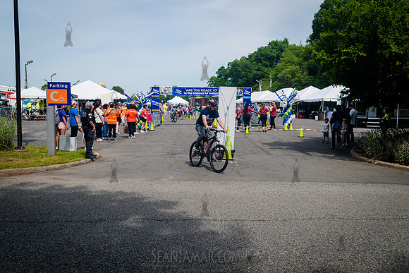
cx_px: 204
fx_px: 398
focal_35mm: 35
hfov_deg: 54.4
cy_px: 136
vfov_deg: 37.9
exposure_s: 1/1600
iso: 200
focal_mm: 35
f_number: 4.5
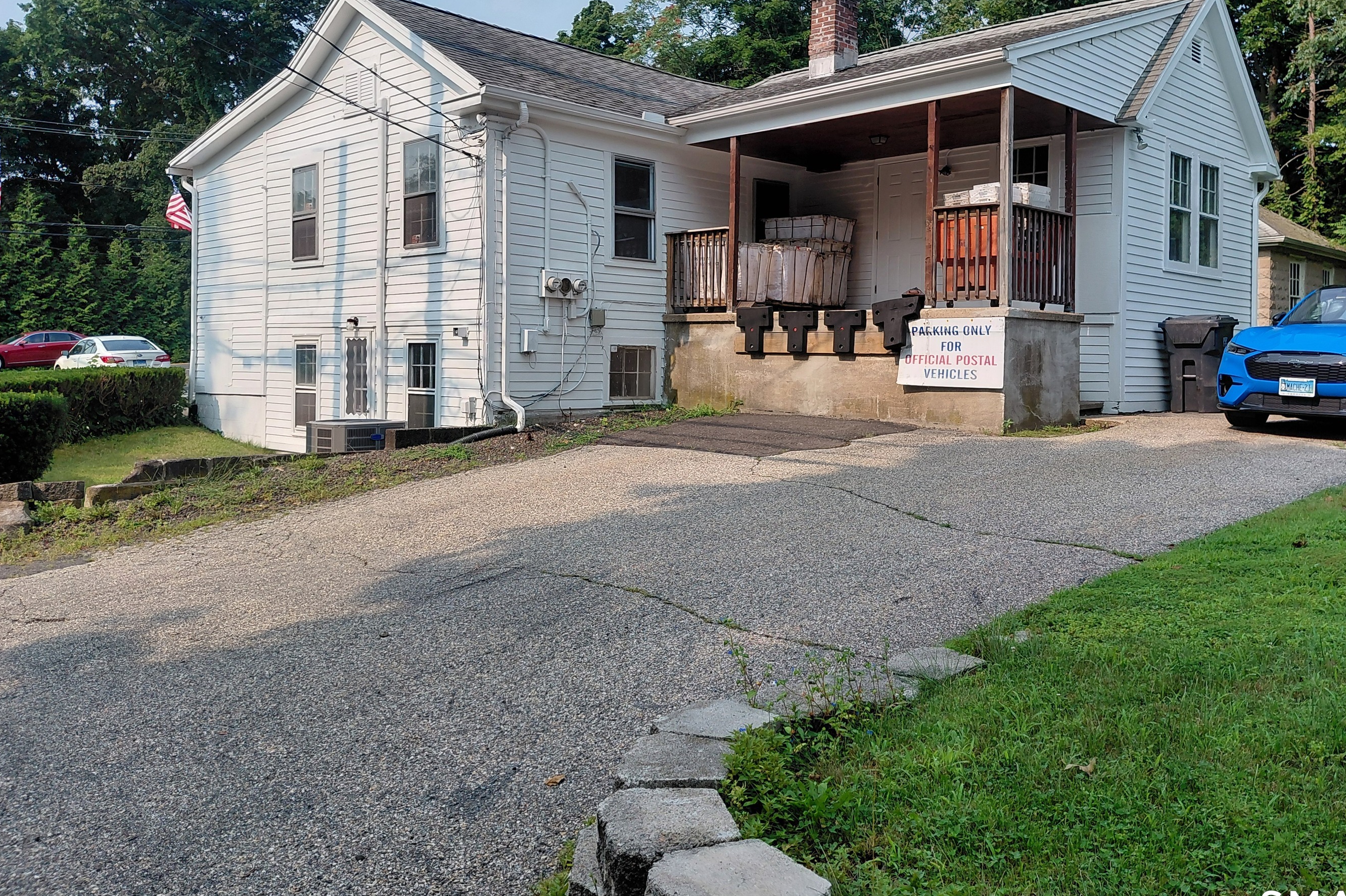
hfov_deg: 61.9
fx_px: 1122
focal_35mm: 30
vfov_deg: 43.3
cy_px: 350
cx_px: 715
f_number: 1.8
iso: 50
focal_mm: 4.69
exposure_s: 1/1972
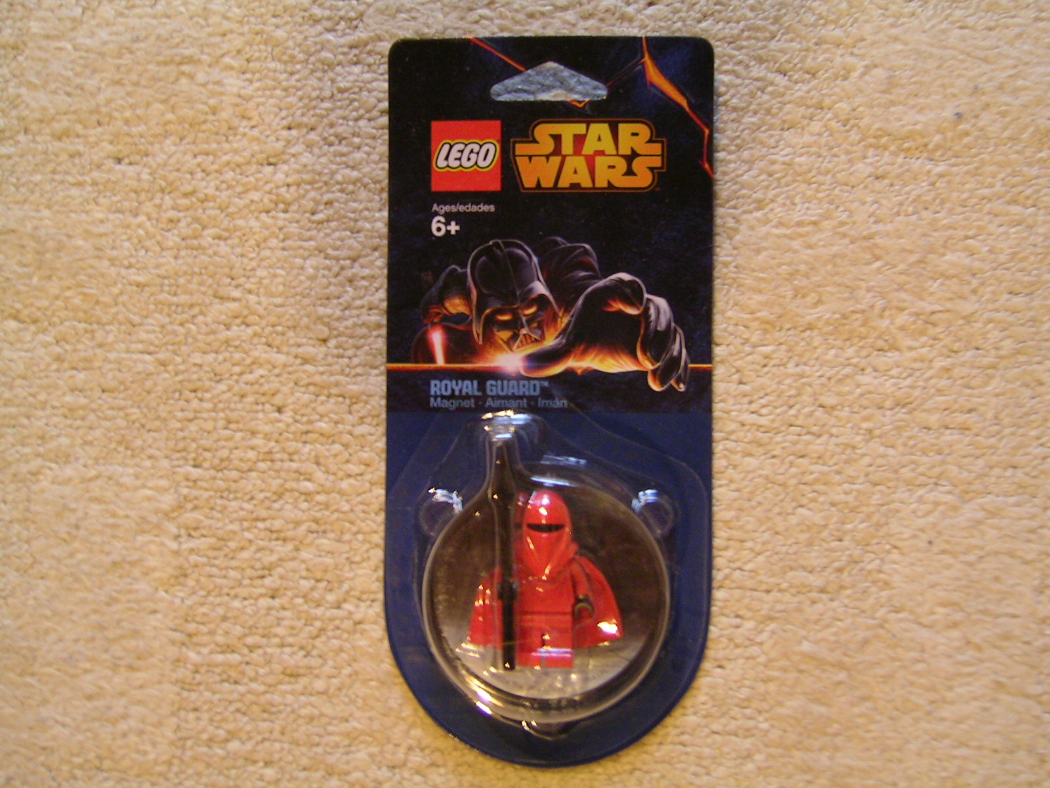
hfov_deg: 51.4
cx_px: 525
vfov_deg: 39.7
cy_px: 394
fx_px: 1092
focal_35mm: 36
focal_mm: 5.6
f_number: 2.8
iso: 100
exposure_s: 1/5.5
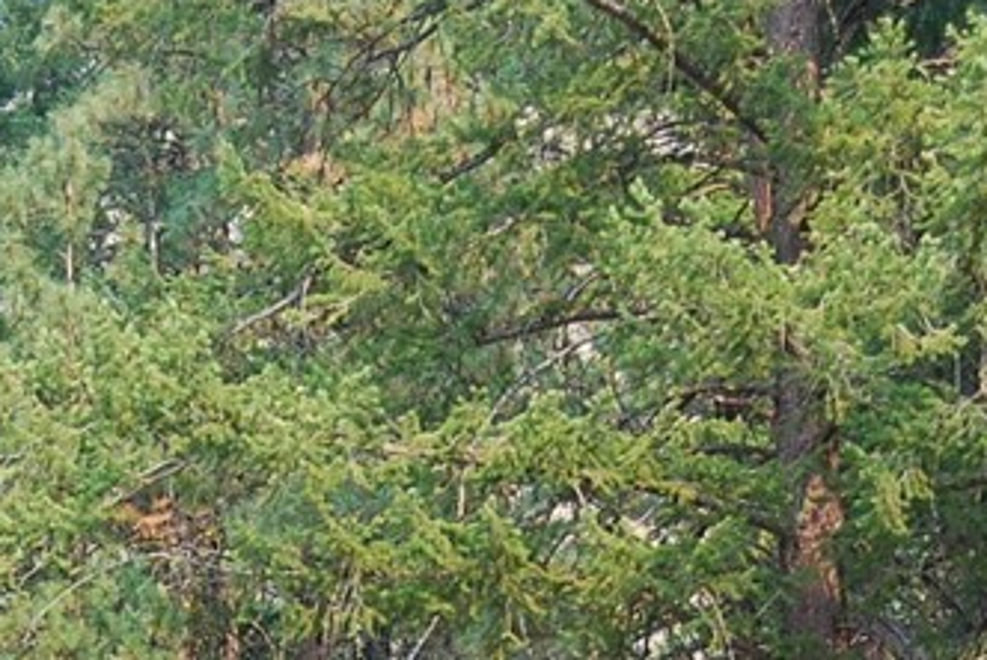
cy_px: 1070
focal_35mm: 152
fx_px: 4161
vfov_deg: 8.8
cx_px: 248
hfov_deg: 13.5
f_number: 5.6
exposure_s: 1/125
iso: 200
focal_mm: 31
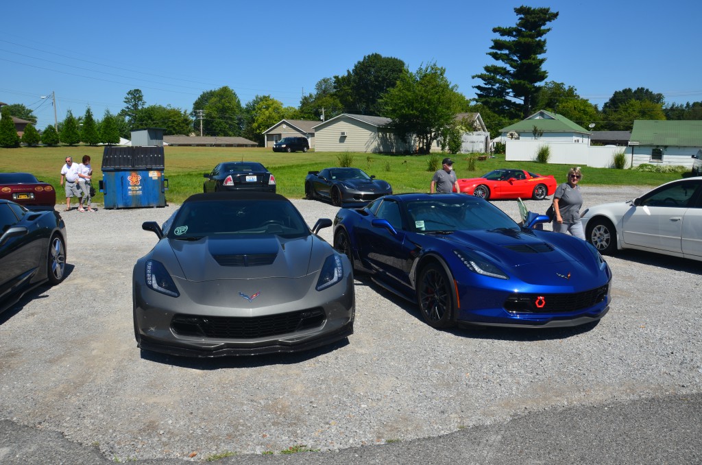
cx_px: 351
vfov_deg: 47.7
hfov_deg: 67.5
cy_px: 232
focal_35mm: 27
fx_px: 525
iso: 100
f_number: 11
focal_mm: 18
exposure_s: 1/125
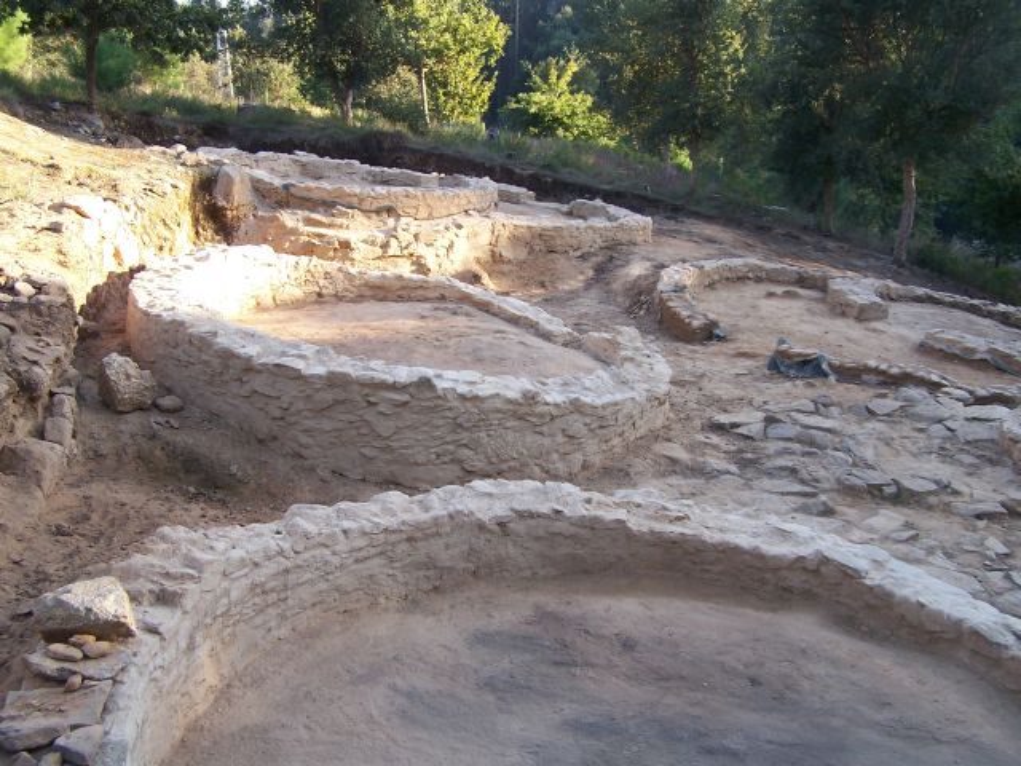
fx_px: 1121
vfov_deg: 37.7
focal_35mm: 38
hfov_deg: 49.0
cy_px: 383
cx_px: 510
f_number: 2.8
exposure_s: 1/125
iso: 80
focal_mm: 6.3
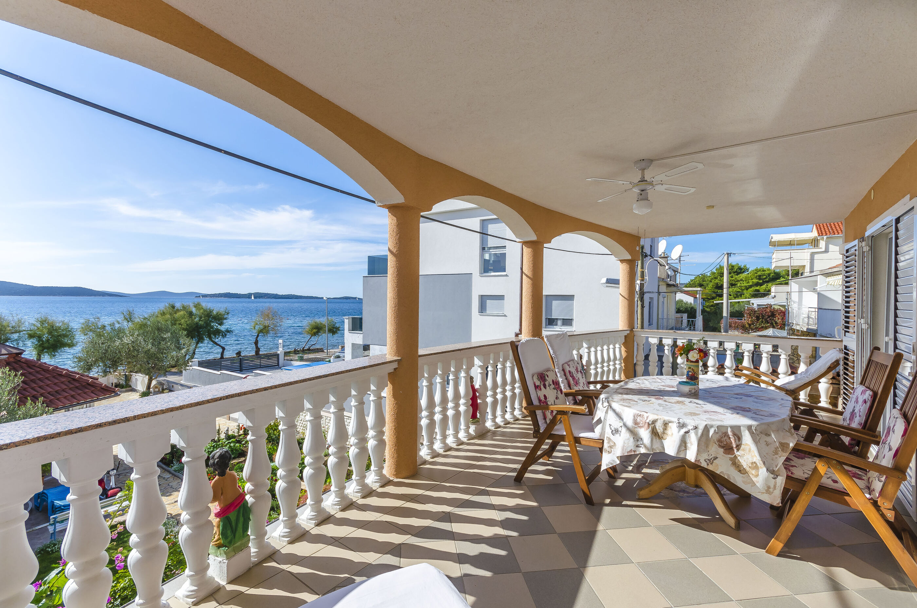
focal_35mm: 15
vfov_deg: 77.1
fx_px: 381
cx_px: 458
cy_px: 304
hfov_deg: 100.5
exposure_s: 1/500
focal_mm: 10
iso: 100
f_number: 8
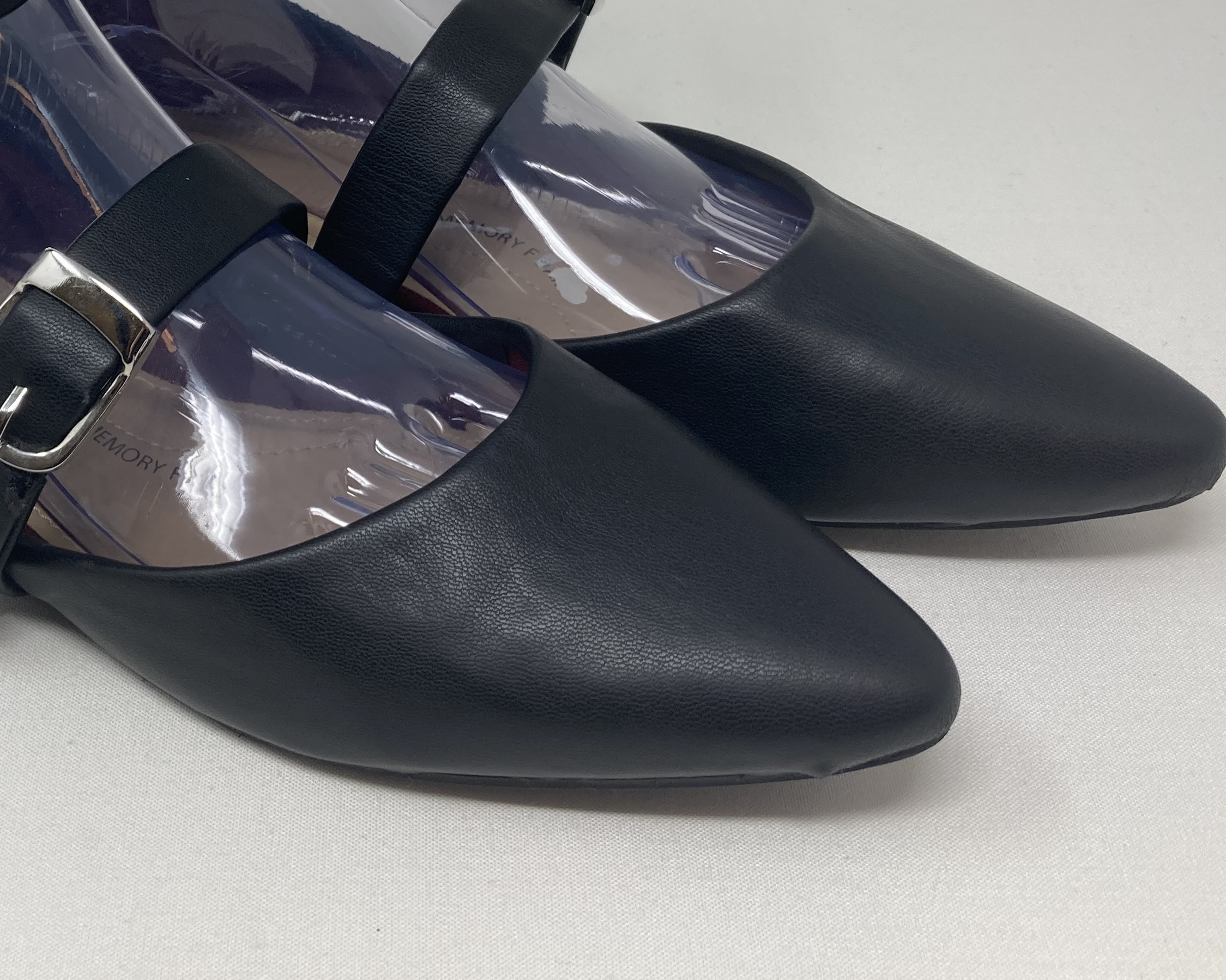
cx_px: 278
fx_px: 1778
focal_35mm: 49
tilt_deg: -35.4
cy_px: 168
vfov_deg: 30.0
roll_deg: +0.7
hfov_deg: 37.0
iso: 32
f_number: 1.8
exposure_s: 1/121
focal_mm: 3.99
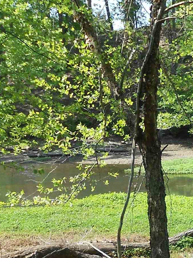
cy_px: 195
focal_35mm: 88
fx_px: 654
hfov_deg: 15.9
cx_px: 251
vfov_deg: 22.0
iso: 80
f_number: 3.2
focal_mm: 4.6
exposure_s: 1/320
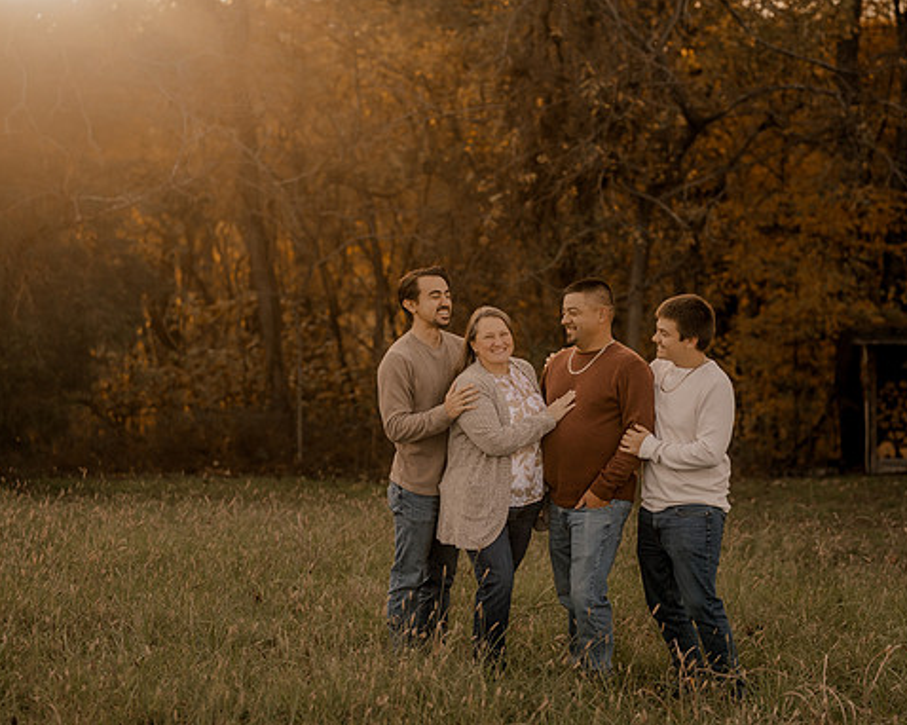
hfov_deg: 21.5
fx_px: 2388
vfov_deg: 17.3
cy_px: 362
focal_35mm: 89
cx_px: 482
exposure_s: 1/640
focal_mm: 50
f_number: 1.8
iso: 250
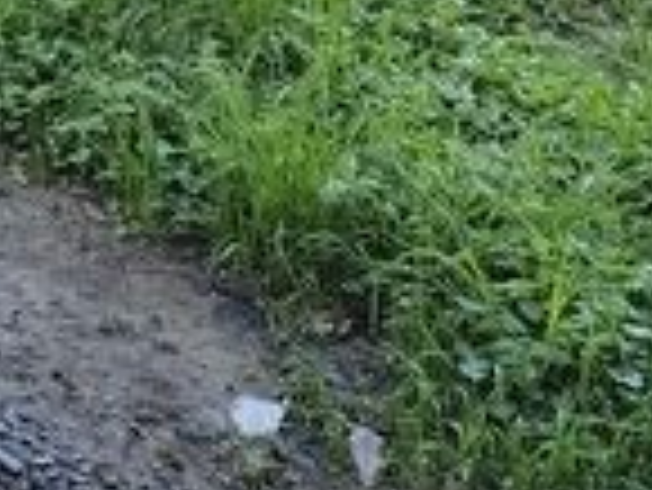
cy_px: -508
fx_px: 2394
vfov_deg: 10.7
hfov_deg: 13.2
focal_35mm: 127
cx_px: -692
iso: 40
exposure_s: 1/100
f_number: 1.7
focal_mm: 6.3
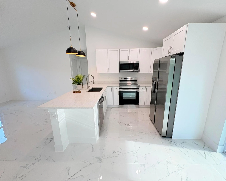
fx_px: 100
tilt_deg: -11.7
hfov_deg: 96.8
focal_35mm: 15
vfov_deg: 84.0
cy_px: 92
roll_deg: +0.9
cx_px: 117
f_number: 2.2
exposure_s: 1/120
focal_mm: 2.22
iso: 100
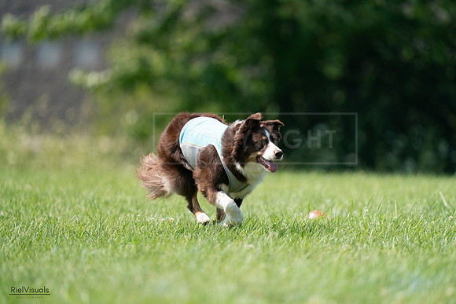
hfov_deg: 3.4
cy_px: 152
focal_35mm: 600
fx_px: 7601
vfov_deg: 2.3
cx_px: 228
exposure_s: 1/4000
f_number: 6.3
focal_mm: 600
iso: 1250
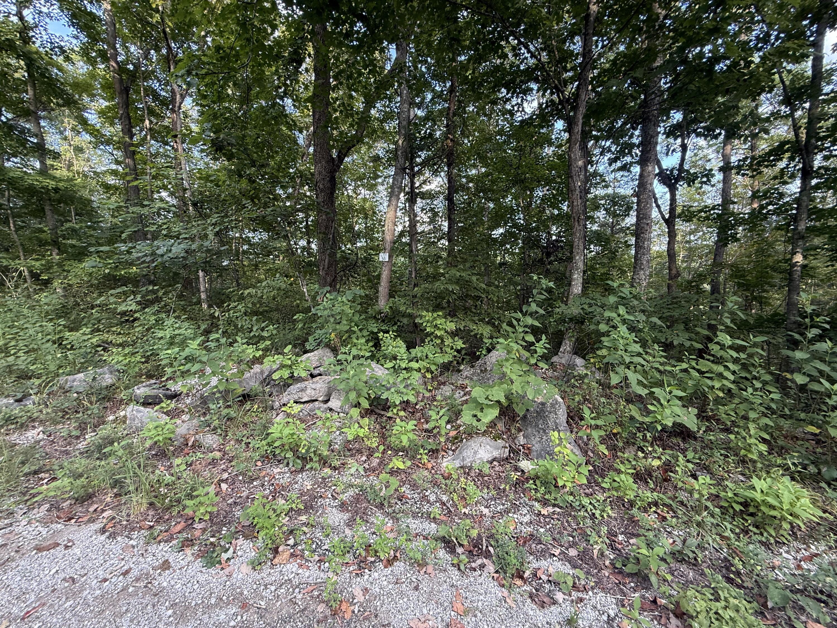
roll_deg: +2.4
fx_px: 339
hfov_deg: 102.1
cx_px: 418
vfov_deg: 85.7
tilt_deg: -4.5
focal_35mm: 14
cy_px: 314
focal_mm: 2.22
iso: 100
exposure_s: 1/99
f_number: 2.2
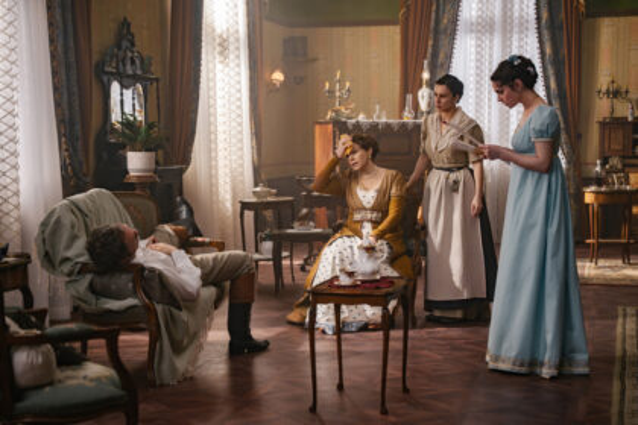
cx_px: 319
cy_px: 212
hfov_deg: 30.3
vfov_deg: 20.5
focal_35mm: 66
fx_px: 1177
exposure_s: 1/250
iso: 3200
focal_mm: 66.4
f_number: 2.8
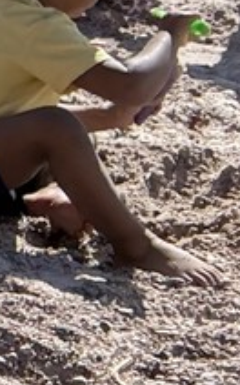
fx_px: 1448
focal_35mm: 138
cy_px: -105
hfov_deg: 6.8
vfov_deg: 14.6
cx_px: -793
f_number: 1.9
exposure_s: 1/831
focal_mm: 2.69
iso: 40
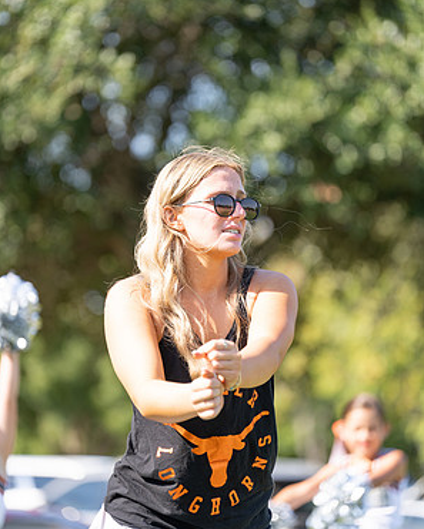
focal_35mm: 180
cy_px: 258
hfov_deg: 8.6
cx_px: 211
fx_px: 2822
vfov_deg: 10.7
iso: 160
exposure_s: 1/1000
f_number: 2.8
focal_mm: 158
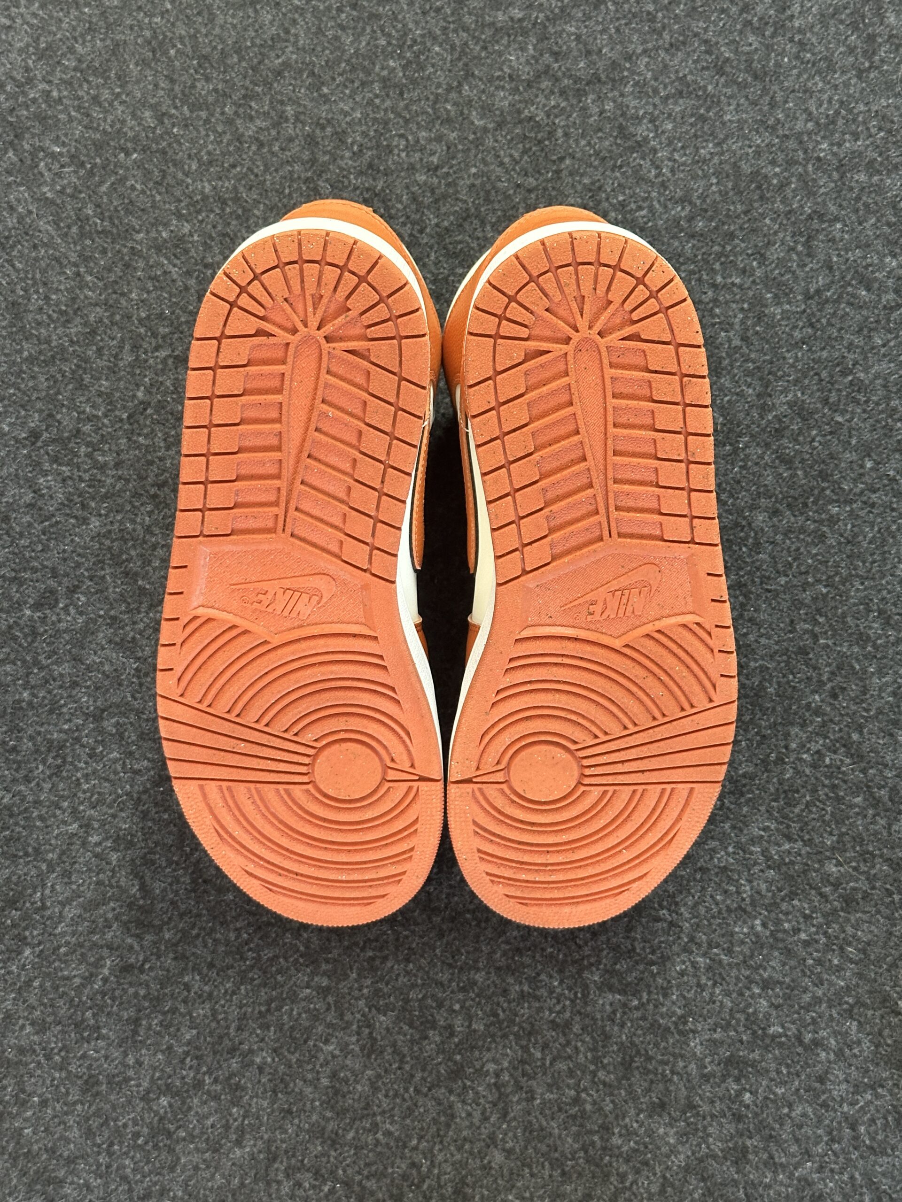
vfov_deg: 39.7
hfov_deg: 30.3
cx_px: 451
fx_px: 1668
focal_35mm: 48
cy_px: 601
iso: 400
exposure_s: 1/33
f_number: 1.78
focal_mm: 6.86
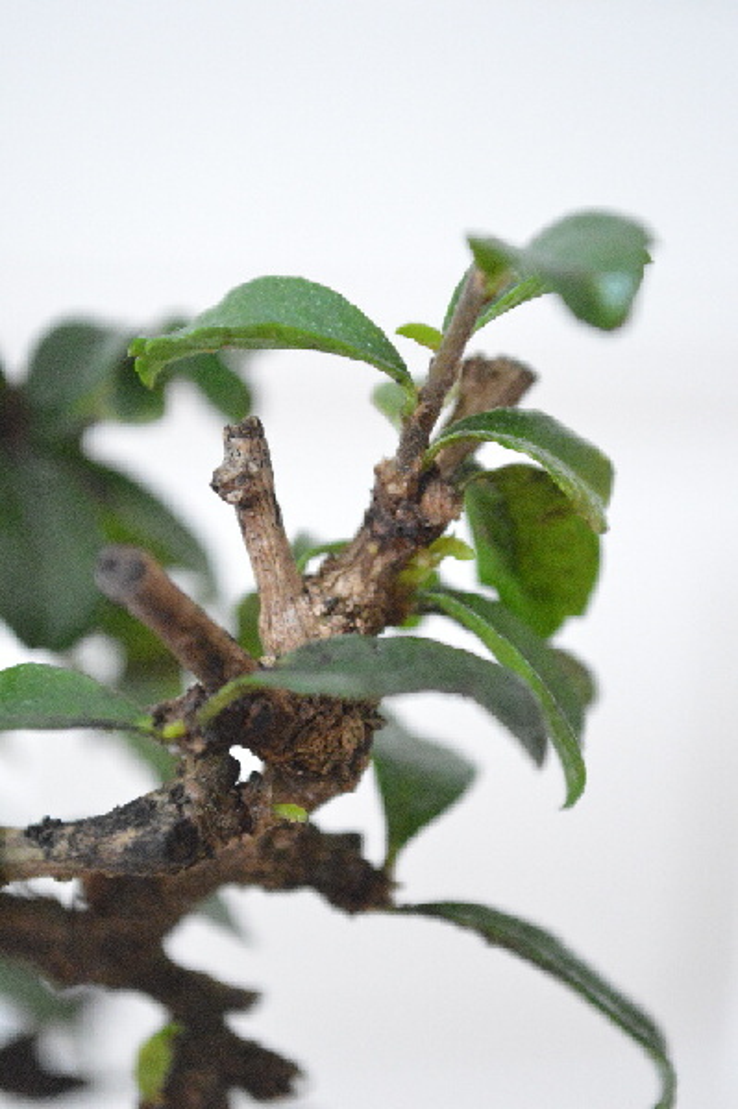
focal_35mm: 82
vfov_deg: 24.6
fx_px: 2541
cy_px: 554
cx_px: 369
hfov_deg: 16.5
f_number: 5.6
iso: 6400
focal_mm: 55
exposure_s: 1/60
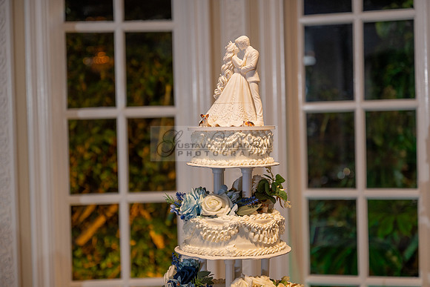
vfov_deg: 19.5
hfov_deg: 28.8
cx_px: 215
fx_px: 836
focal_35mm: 70
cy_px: 144
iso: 640
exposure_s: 1/160
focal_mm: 70
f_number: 3.2
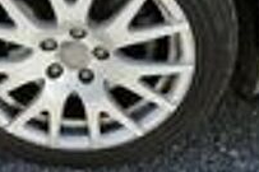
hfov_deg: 33.4
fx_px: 424
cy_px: 49
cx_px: 73
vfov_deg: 22.8
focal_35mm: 59
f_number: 2.8
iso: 125
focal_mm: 9.12
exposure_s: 1/500
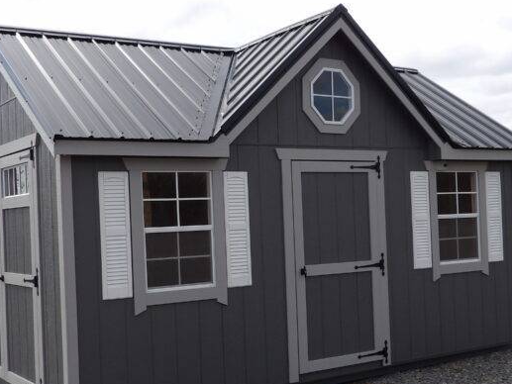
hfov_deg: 38.9
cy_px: 209
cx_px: 258
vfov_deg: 29.7
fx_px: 725
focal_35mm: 49
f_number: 3.6
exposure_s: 1/564
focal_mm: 5.9
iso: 100
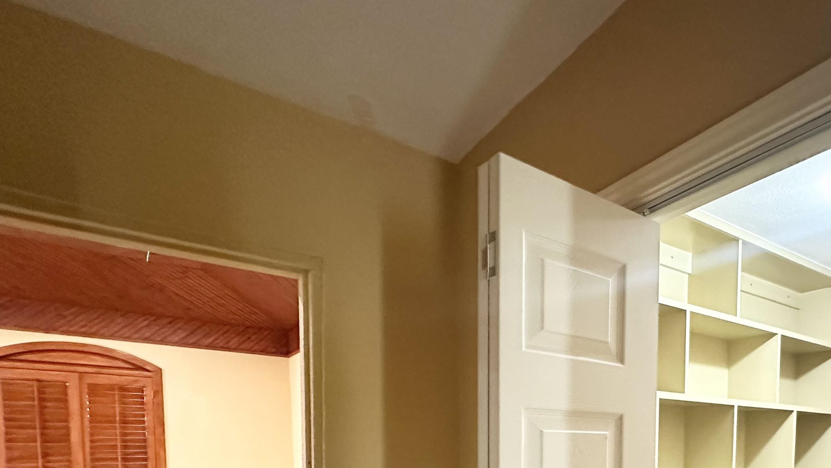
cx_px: 626
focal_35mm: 24
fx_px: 529
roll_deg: -0.6
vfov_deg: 41.0
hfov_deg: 71.0
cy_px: 477
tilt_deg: -4.2
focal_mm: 2.22
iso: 800
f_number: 2.2
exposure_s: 1/60
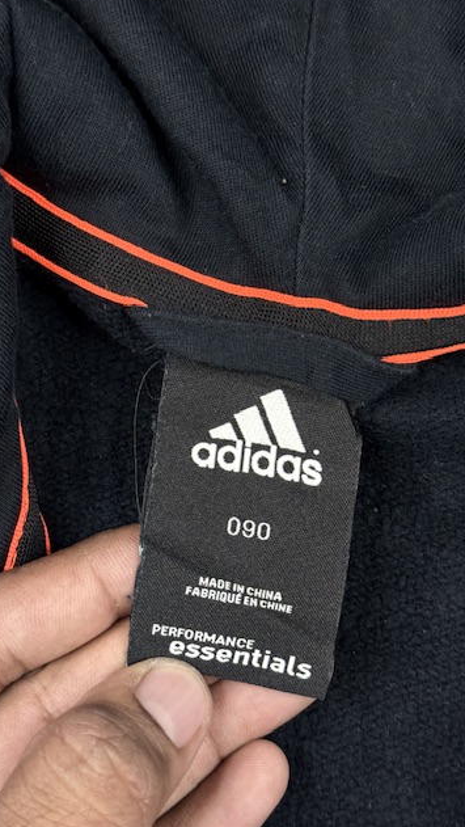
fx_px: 1162
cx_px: 245
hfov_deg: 22.6
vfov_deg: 39.2
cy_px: 410
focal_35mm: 53
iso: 80
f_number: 1.78
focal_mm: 6.76
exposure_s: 1/100
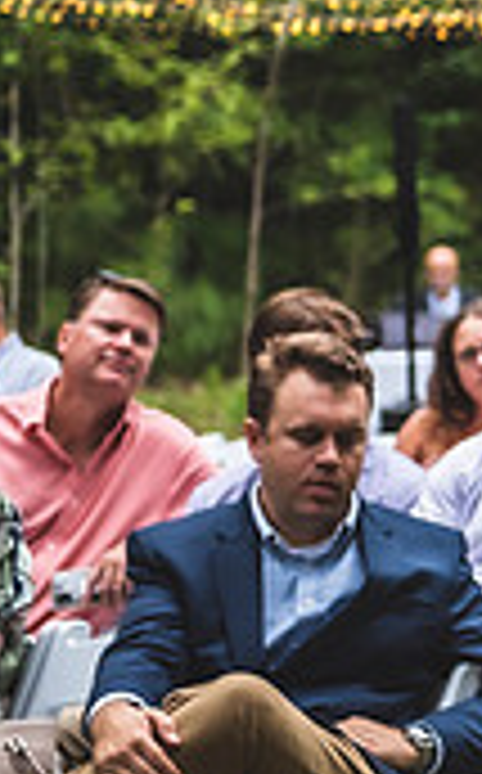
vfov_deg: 8.7
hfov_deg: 5.2
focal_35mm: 241
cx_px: 1297
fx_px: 5082
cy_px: 200
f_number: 2.8
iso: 250
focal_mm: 70
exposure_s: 1/125
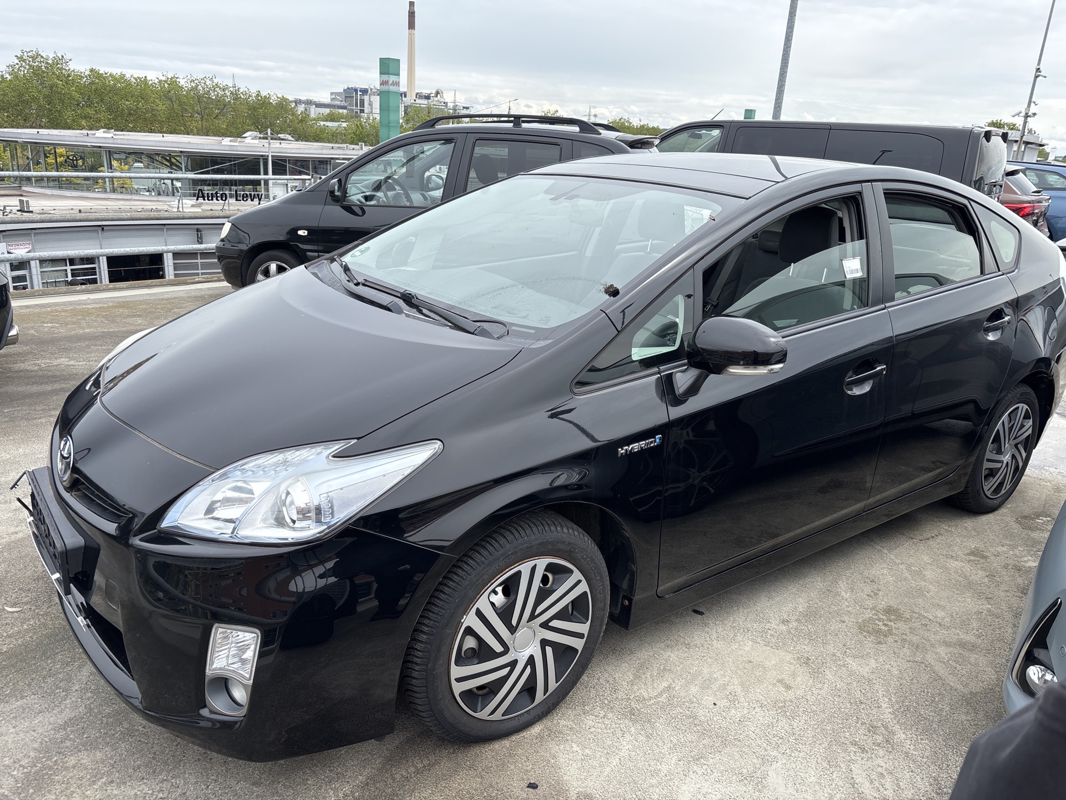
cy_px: 400
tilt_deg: -18.4
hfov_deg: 67.3
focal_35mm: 26
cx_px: 533
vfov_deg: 53.1
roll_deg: -3.1
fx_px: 801
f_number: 1.6
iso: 50
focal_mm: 5.96
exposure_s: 1/1721
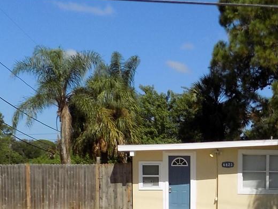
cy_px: 198
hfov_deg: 27.1
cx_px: 206
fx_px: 570
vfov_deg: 20.2
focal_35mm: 71
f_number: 9.9
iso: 80
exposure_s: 1/160
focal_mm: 4
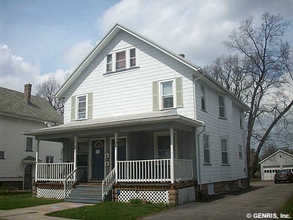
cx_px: 146
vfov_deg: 38.7
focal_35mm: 37
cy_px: 110
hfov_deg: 50.1
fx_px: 313
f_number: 5.6
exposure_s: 1/563
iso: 80
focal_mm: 6.2
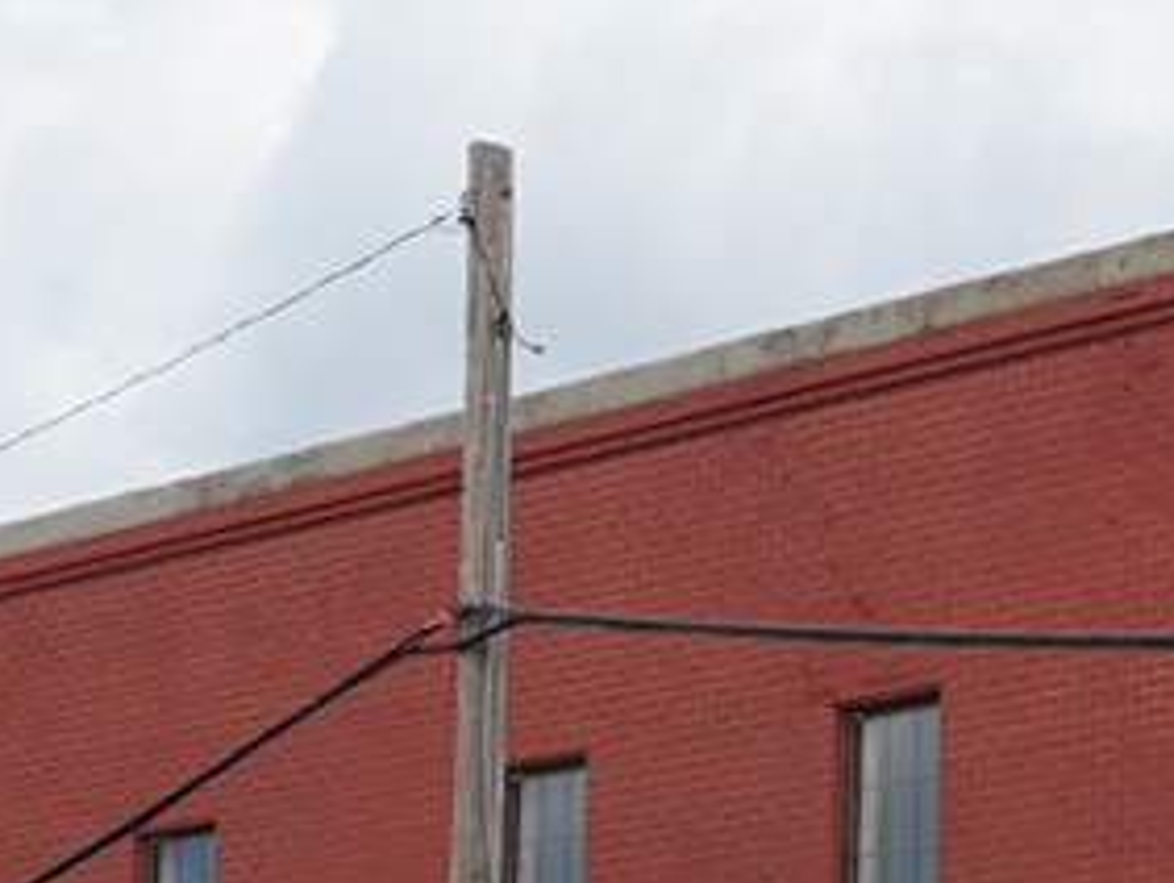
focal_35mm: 225
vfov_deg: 6.5
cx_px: 1191
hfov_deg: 8.7
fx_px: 7637
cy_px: 1370
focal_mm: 33
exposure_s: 1/100
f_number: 11
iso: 100
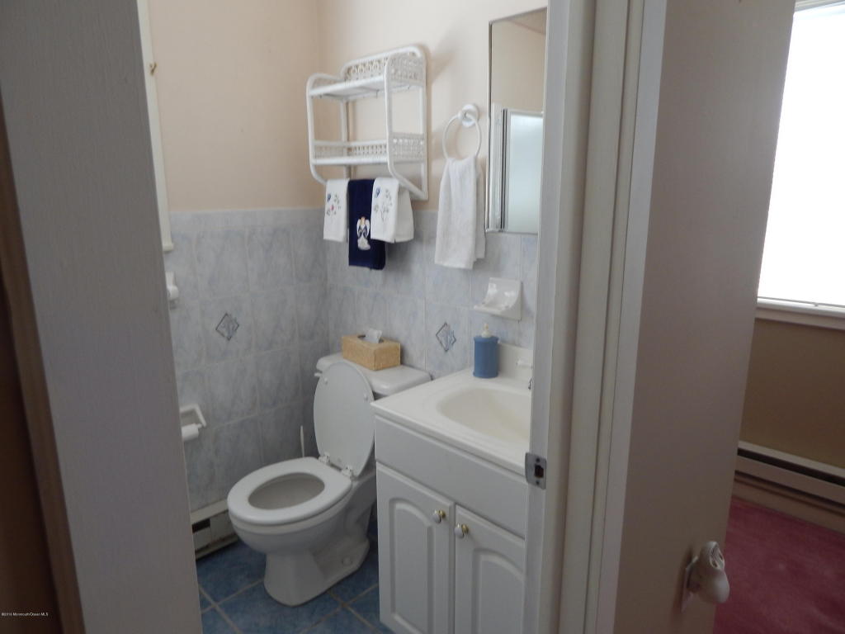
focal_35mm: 23
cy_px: 317
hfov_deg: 73.9
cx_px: 422
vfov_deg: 58.9
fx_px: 561
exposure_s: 1/30
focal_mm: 4
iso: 160
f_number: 3
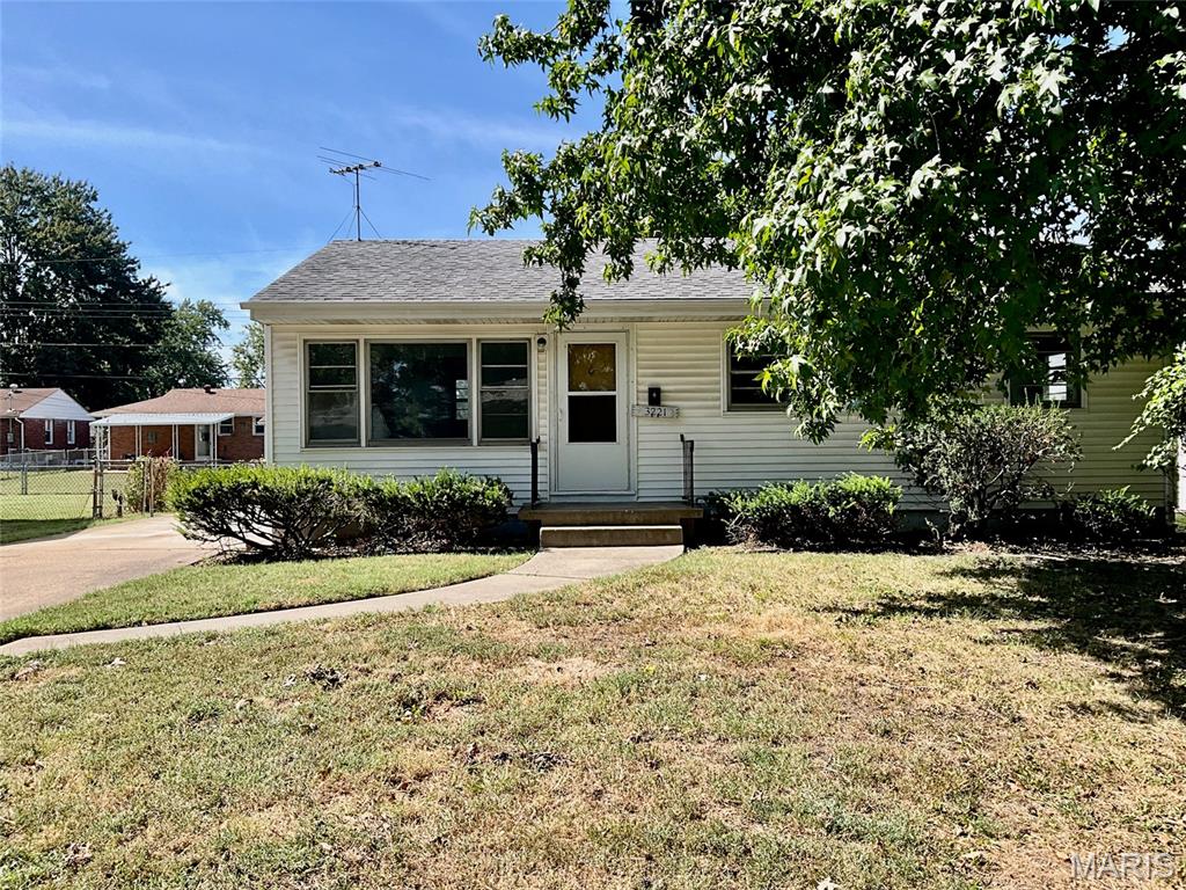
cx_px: 593
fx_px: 994
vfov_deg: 48.2
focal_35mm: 29
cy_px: 445
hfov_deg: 61.7
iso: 25
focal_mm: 3
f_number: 1.8
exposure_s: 1/1055
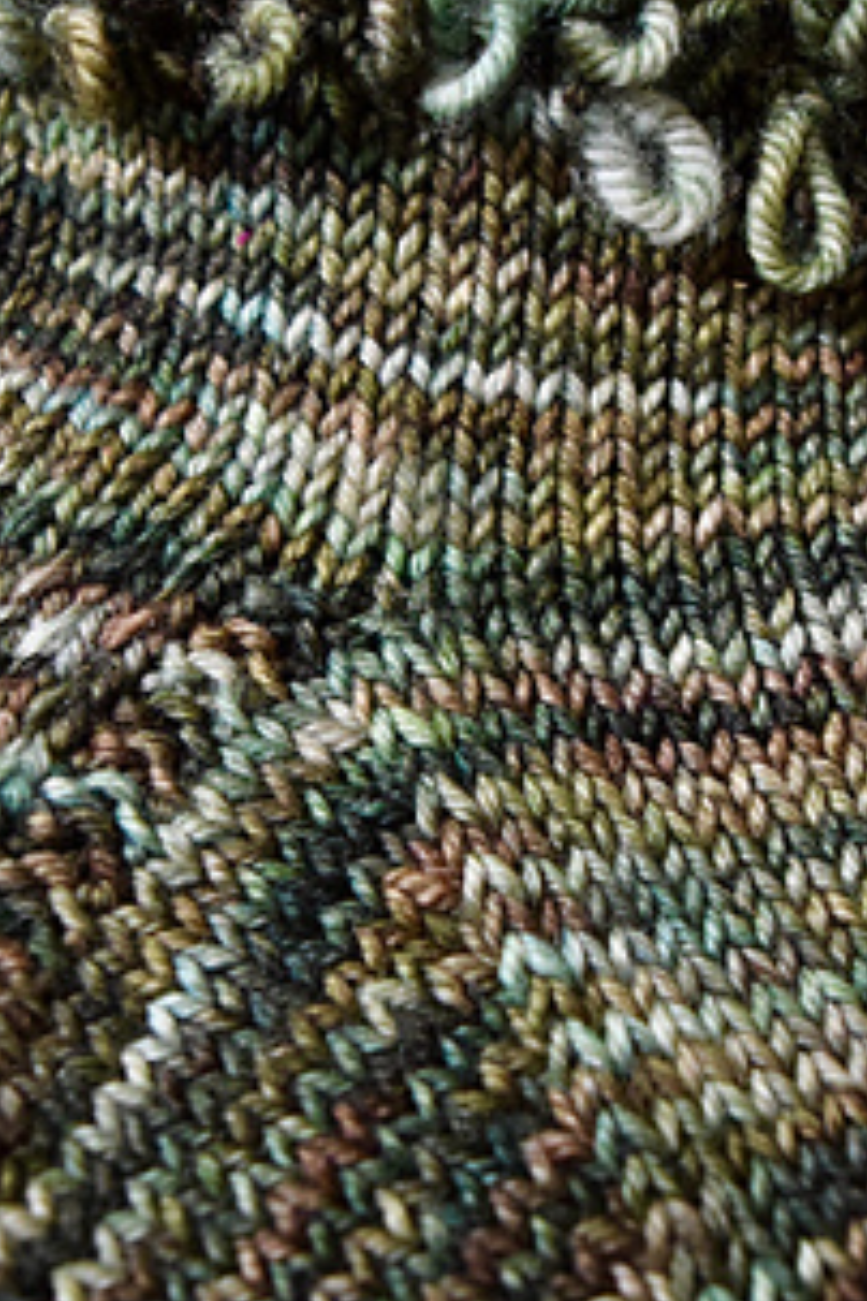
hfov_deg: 23.8
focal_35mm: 57
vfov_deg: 35.0
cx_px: 500
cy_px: 571
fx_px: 2059
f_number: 3.5
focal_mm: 18
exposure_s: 1/80
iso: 3200
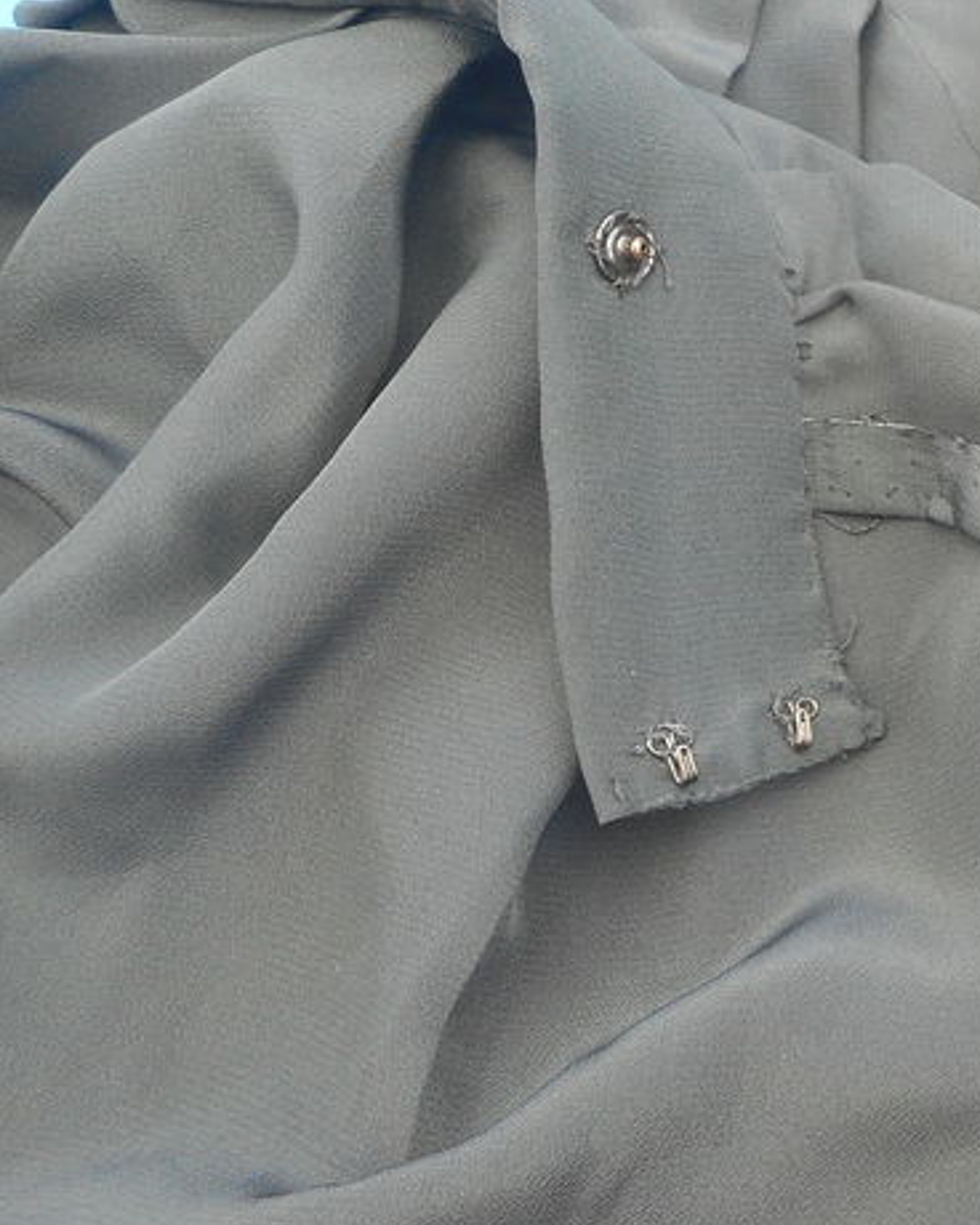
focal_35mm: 53
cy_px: 445
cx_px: 1326
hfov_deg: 24.4
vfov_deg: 35.1
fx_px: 1922
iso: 110
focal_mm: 4.5
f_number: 3.7
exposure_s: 1/30
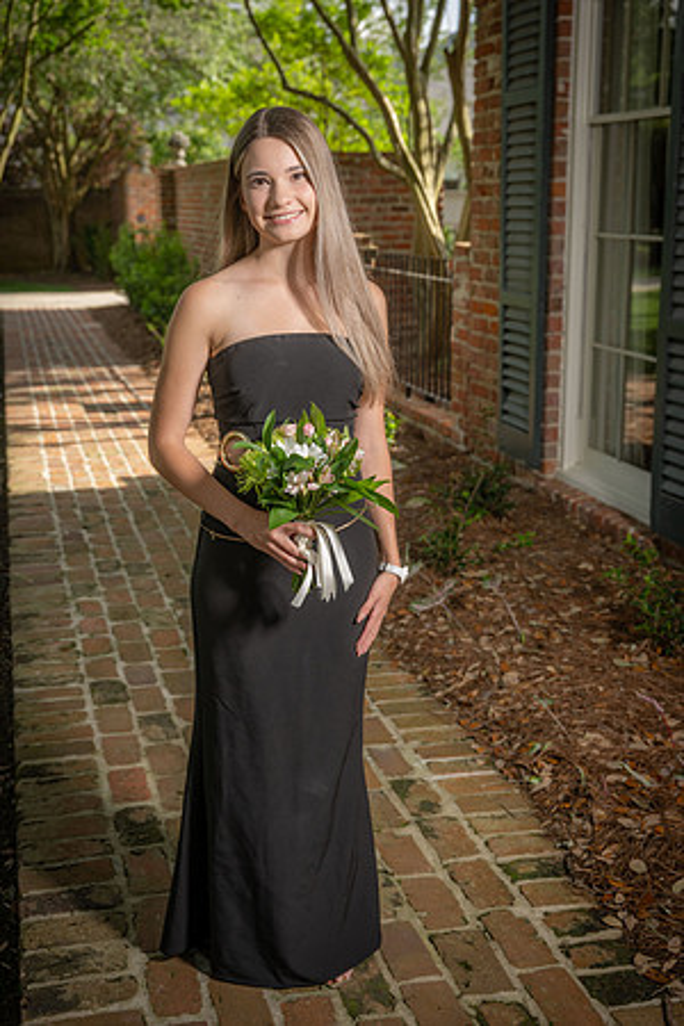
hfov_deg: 29.2
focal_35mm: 46
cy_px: 513
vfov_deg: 42.7
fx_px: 1311
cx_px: 342
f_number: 5.6
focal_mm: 46
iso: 100
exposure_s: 1/160
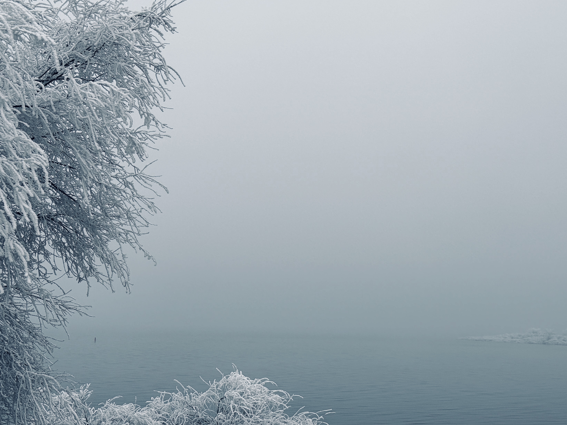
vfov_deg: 24.8
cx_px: 315
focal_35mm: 59
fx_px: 966
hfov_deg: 32.7
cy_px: 224
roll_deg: -1.3
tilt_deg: +6.7
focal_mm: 6.76
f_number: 1.78
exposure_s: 1/203
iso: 50
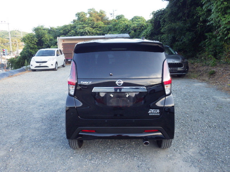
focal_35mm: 31
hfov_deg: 58.4
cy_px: 86
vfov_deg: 45.4
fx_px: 206
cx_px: 115
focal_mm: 5.5
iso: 250
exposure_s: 1/200
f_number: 3.1
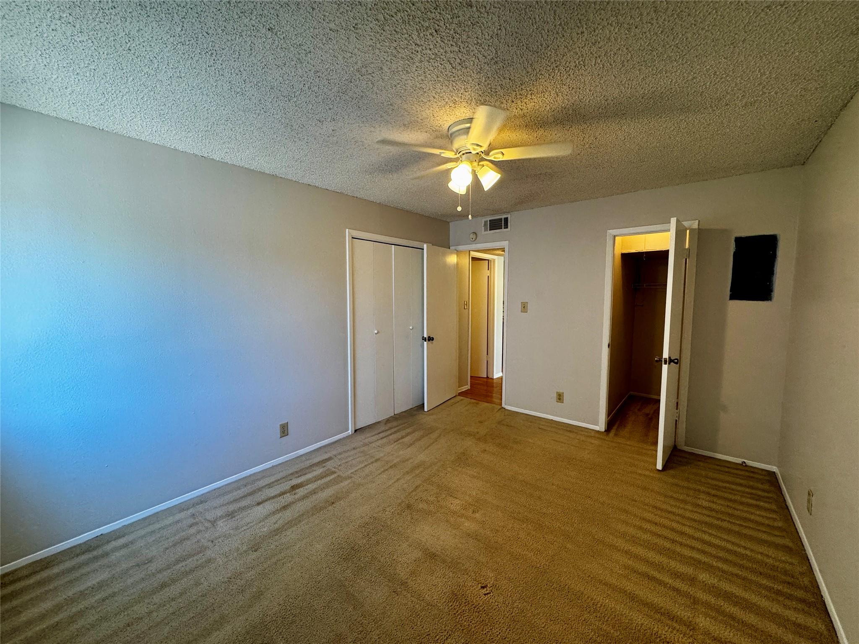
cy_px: 322
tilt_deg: -6.2
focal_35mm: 14
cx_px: 430
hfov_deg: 102.1
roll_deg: +0.0
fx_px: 347
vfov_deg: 85.7
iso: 160
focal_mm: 2.22
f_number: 2.2
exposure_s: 1/120
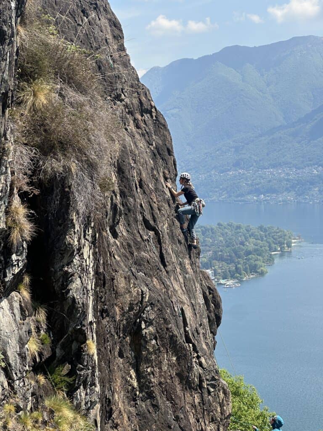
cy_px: 216
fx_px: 958
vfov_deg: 25.3
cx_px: 162
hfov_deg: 19.1
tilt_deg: -3.0
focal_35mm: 77
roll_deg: +2.6
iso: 32
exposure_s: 1/515
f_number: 2.8
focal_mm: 9
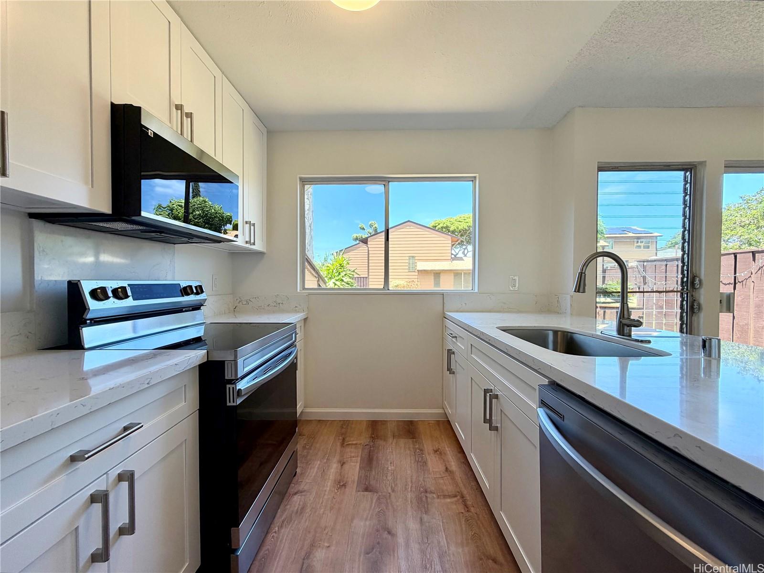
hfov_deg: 102.1
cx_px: 382
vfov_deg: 85.6
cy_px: 286
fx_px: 309
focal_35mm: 14
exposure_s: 1/120
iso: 64
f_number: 2.2
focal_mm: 2.22
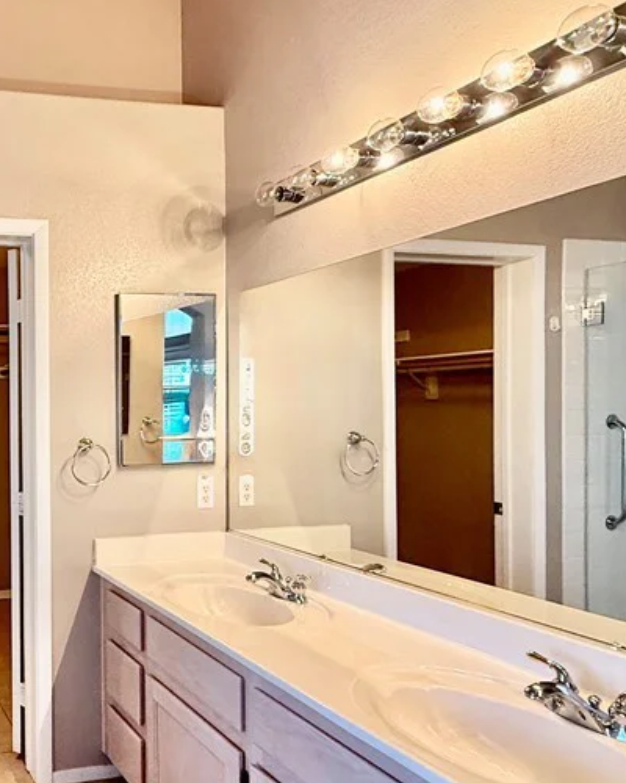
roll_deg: +0.7
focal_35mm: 28
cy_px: 413
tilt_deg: -0.2
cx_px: -33
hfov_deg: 42.6
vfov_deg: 62.2
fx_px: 648
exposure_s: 1/60
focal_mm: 2.22
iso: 320
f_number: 2.2
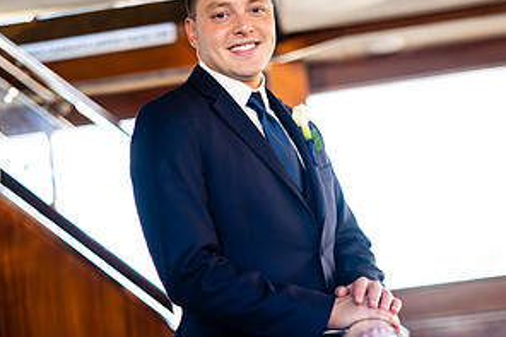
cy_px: 257
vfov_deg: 17.8
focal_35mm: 76
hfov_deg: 26.7
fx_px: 1068
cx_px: 253
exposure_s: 1/320
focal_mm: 50
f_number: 1.4
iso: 160
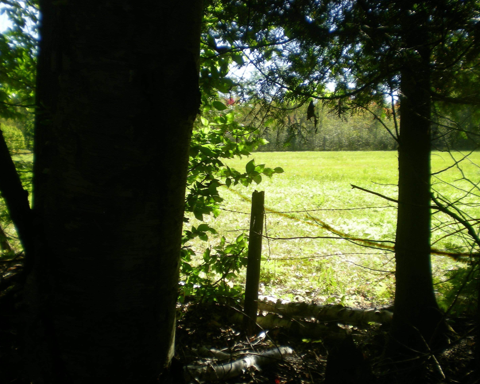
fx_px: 568
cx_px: 252
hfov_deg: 45.8
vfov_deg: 37.3
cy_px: 191
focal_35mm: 40
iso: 50
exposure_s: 1/185
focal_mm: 6.3
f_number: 3.1
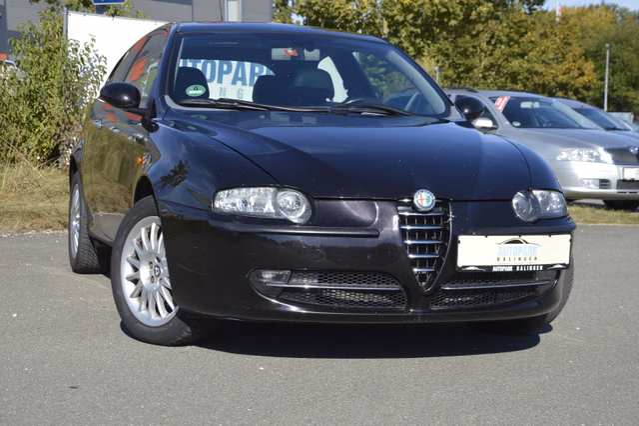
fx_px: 1277
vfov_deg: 18.9
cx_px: 320
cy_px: 213
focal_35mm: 72
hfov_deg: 28.1
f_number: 8
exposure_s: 1/250
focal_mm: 48
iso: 100
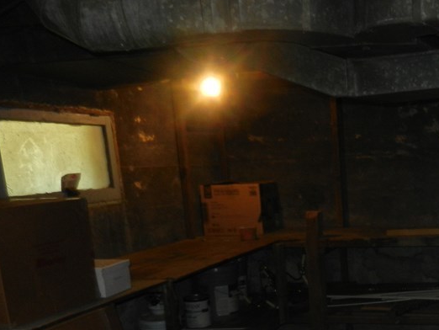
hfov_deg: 36.1
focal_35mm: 49
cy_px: 296
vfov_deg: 28.6
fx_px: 622
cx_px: 409
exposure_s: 1/30
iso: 200
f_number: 3.5
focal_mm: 4.5
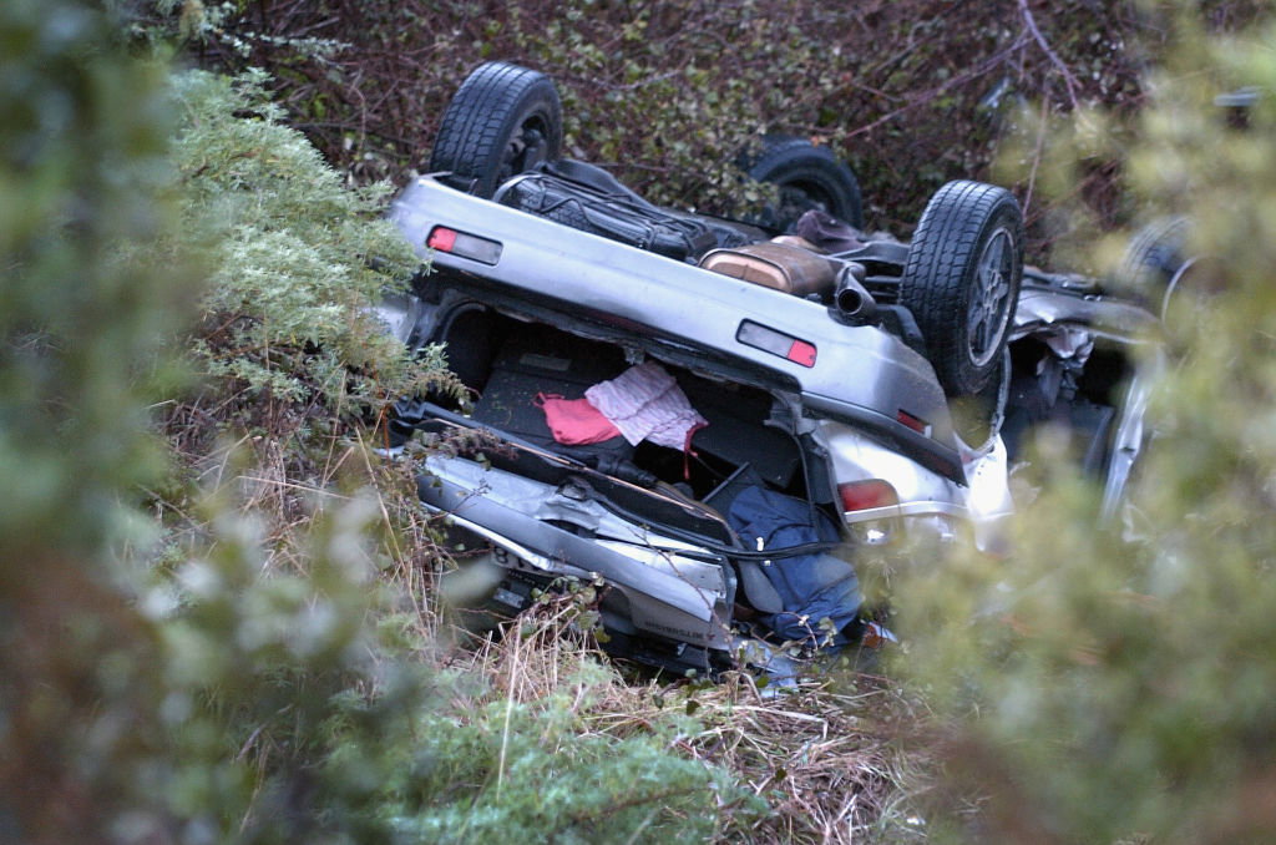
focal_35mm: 202
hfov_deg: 10.2
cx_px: 638
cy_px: 422
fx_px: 7162
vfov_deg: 6.8
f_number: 2.8
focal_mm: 135
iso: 800
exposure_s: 1/3
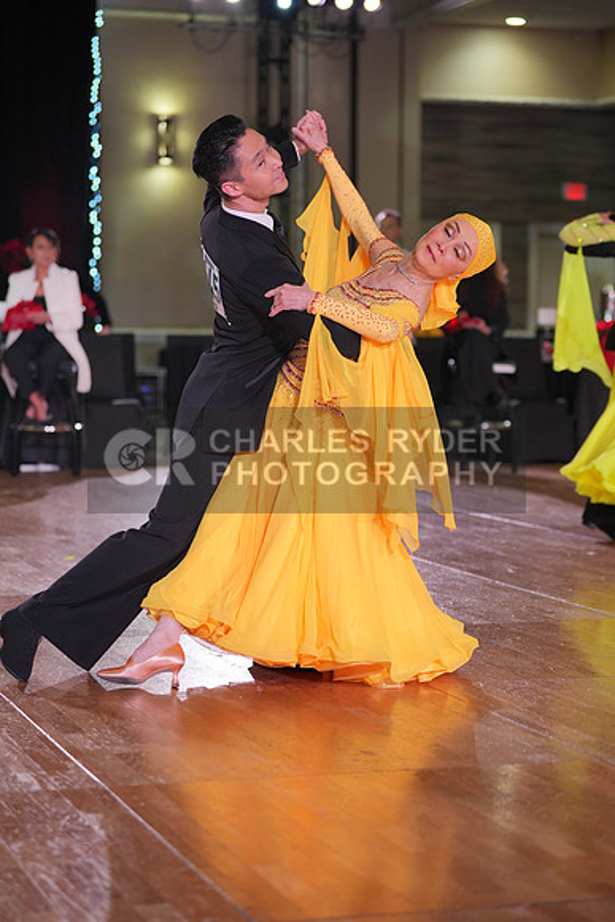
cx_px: 308
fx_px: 2177
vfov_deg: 23.9
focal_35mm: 85
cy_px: 461
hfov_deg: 16.1
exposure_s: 1/500
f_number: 2.8
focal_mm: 85
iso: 1000
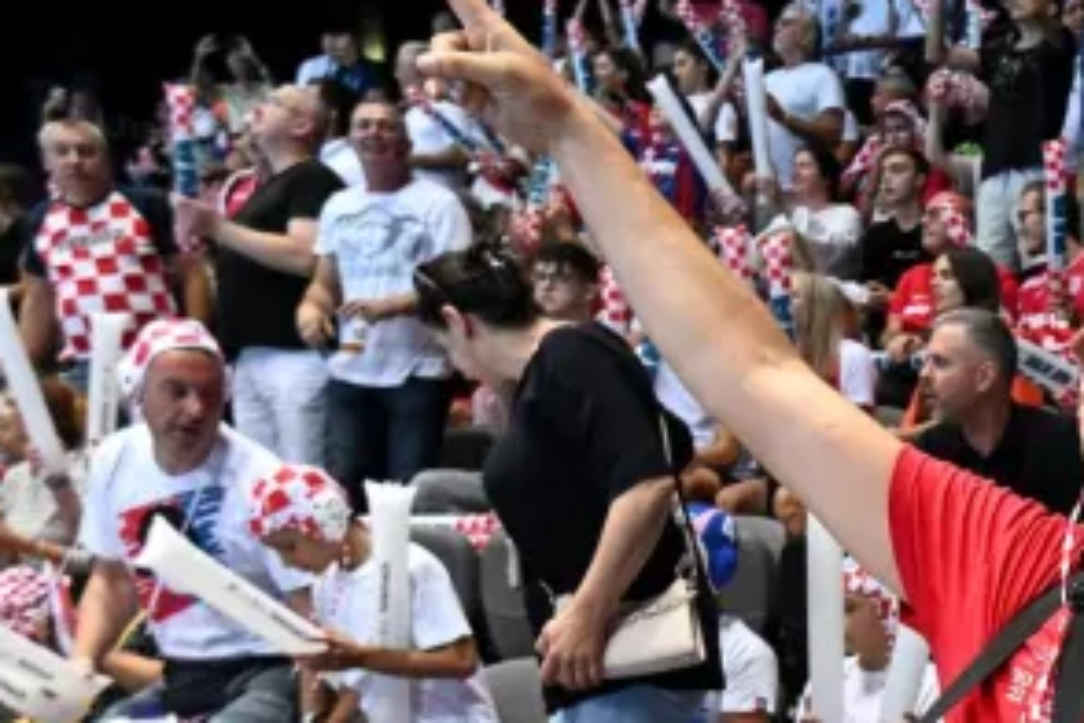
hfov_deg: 38.4
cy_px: 568
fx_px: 1325
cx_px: 1136
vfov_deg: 29.9
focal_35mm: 44
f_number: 4
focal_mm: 17
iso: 5000
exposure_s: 1/400
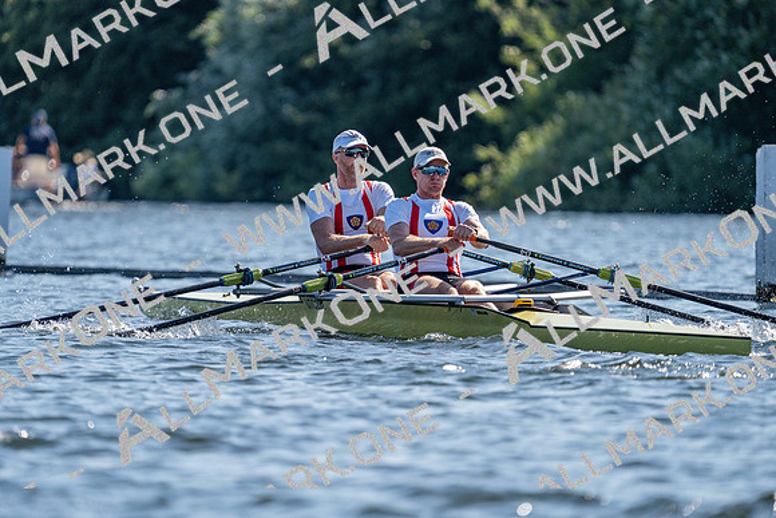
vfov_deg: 2.8
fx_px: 10629
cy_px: 259
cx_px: 388
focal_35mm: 493
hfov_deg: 4.2
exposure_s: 1/1600
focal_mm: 493
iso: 250
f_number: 6.3
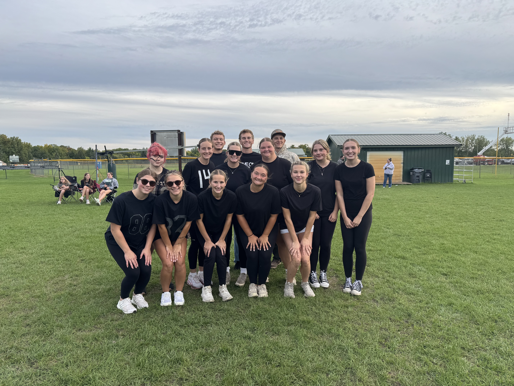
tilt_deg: -6.0
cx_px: 257
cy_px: 193
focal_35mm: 24
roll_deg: +1.4
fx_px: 356
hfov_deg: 71.6
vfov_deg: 56.8
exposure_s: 1/1112
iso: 80
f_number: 1.78
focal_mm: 6.76
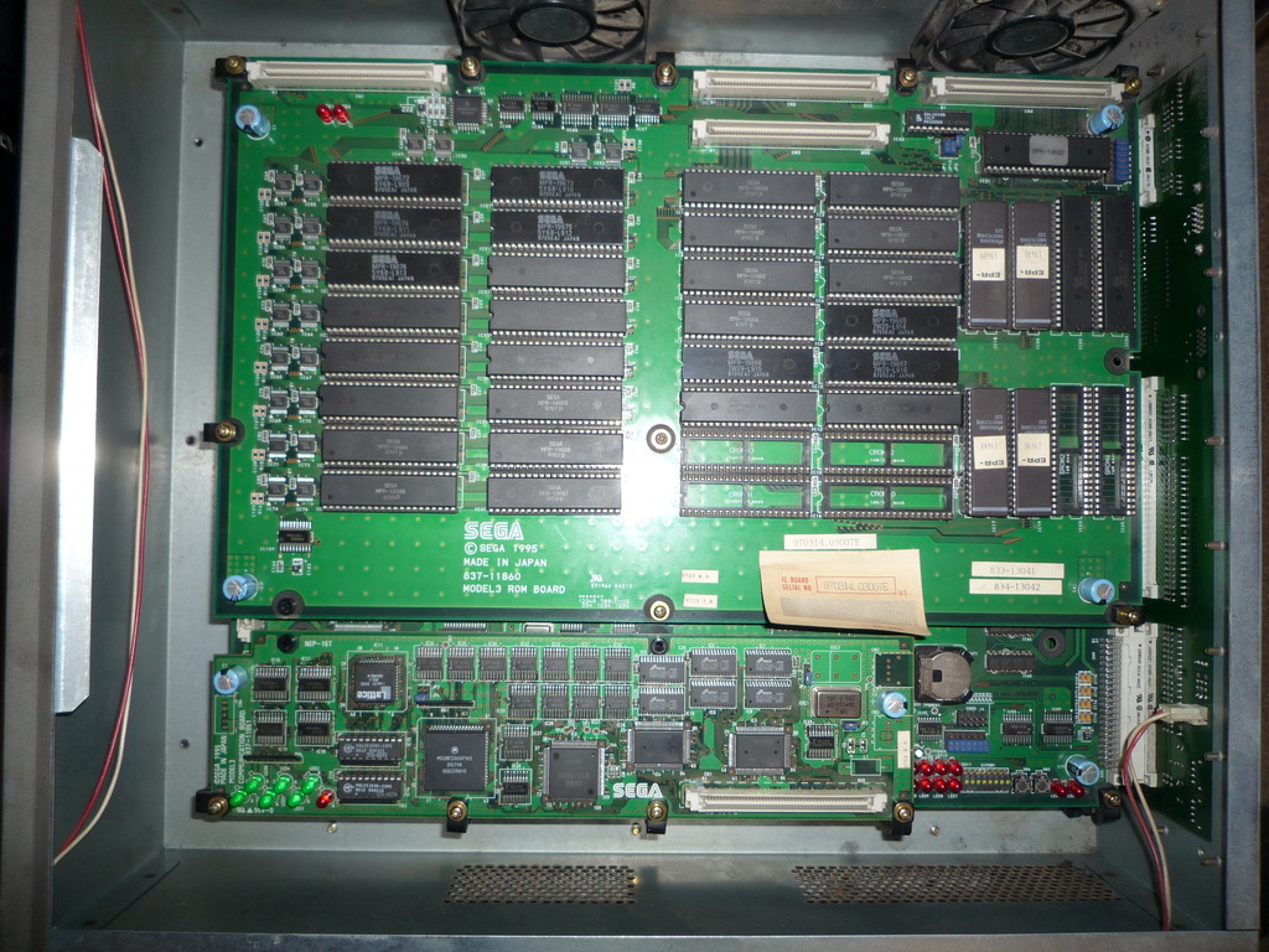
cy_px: 476
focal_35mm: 25
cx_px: 634
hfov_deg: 69.4
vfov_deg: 54.9
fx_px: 916
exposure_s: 1/30
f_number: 2.8
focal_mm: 4.4
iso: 100
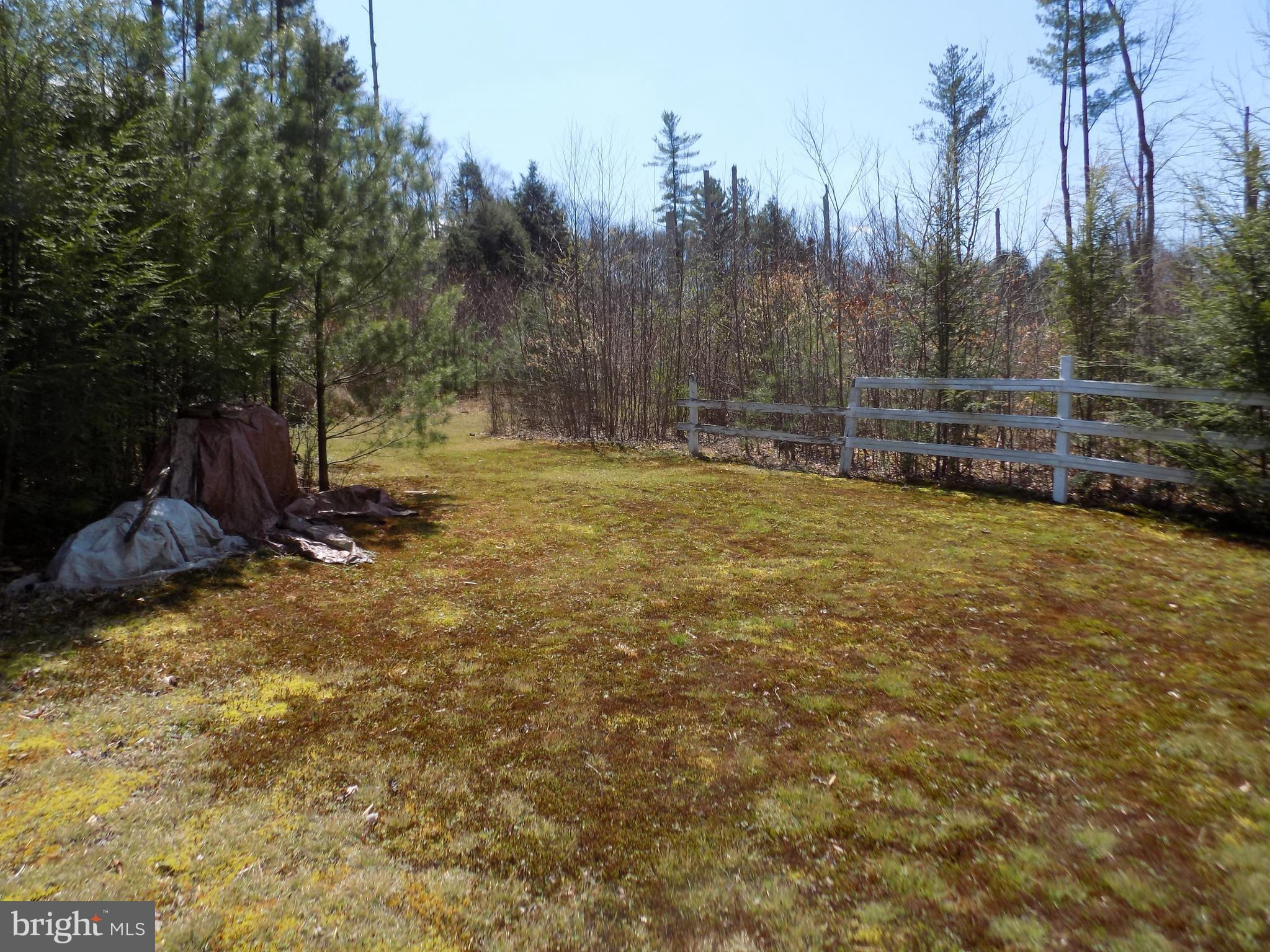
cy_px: 476
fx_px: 881
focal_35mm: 24
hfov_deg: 71.6
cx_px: 635
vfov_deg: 56.8
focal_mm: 4.3
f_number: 3.1
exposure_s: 1/640
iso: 80
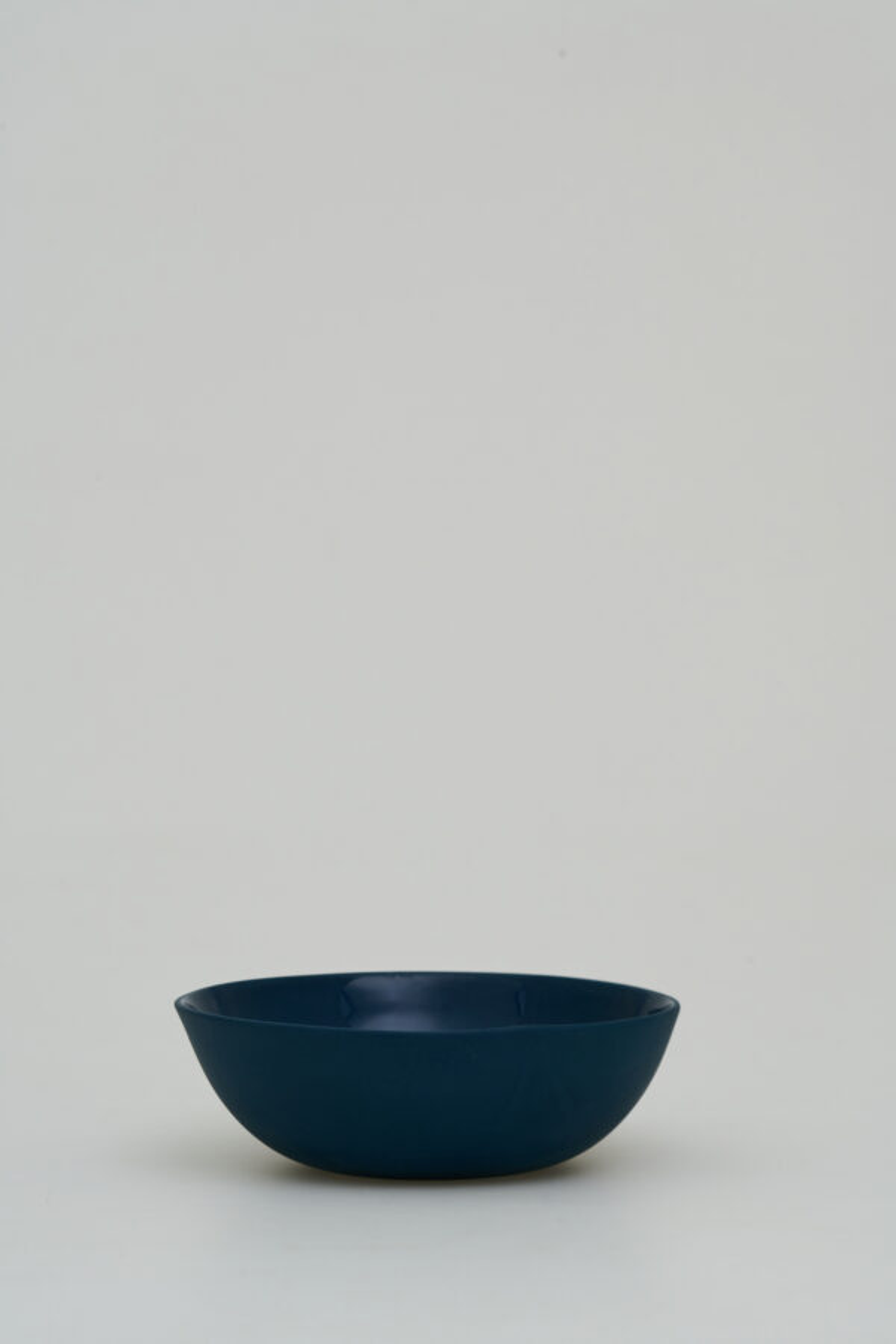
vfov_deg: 22.6
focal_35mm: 90
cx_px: 448
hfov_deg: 15.2
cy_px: 672
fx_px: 3360
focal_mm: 90
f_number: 11
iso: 500
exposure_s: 1/100
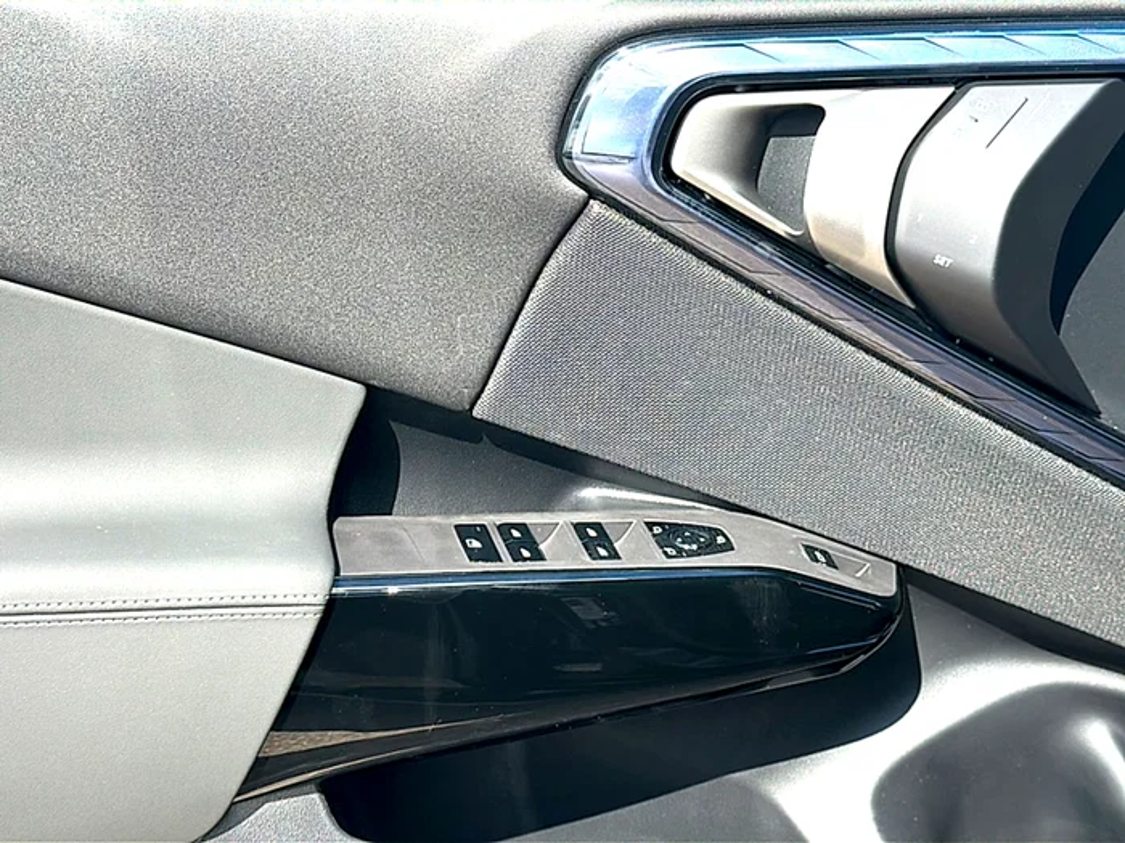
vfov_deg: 28.0
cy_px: 422
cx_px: 562
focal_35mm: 52
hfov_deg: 36.8
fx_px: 1690
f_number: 1.78
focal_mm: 6.86
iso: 64
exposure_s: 1/818
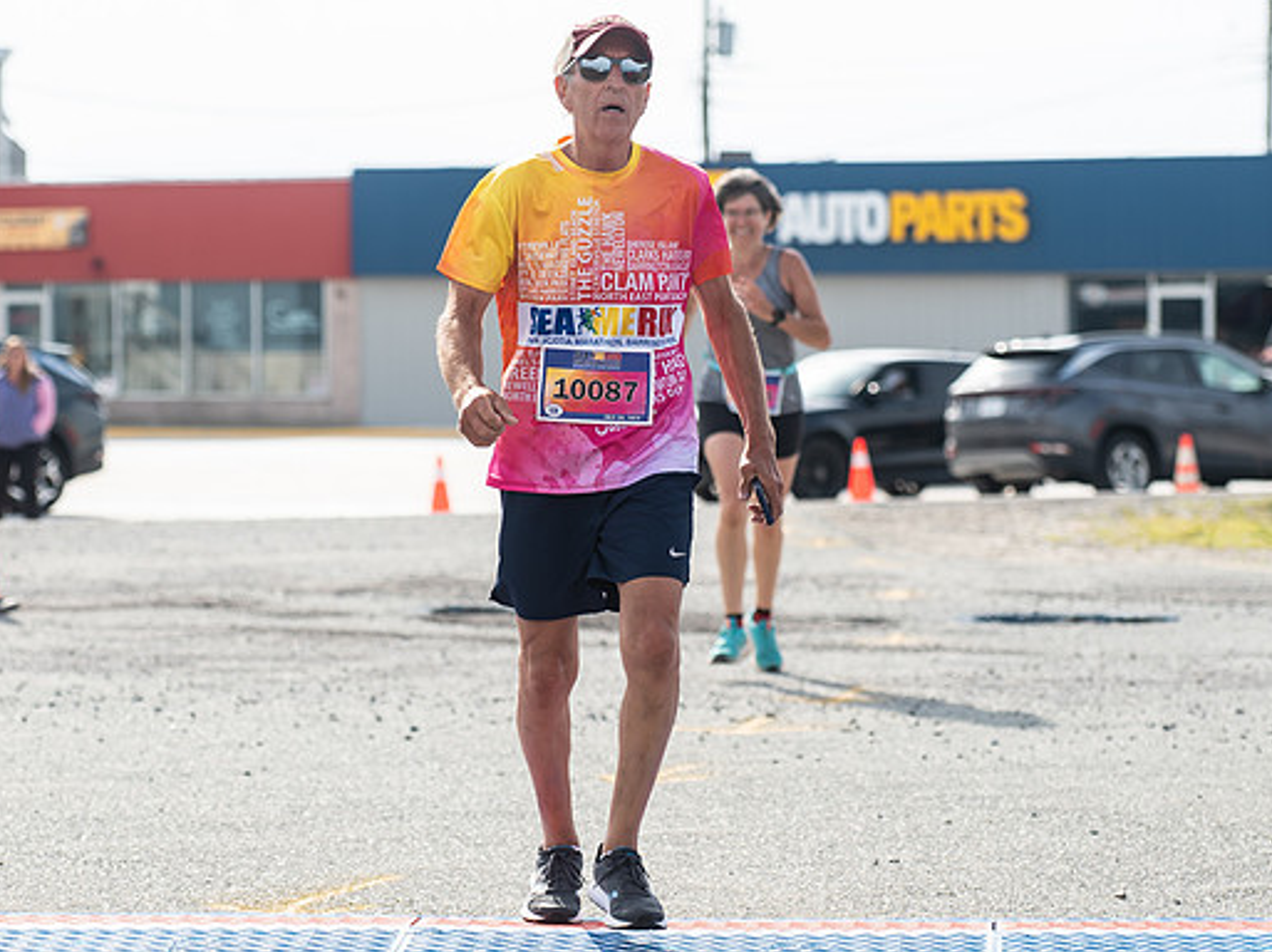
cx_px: 593
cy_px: 336
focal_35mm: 159
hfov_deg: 12.4
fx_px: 5839
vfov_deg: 9.3
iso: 250
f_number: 4.5
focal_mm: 100
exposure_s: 1/1600
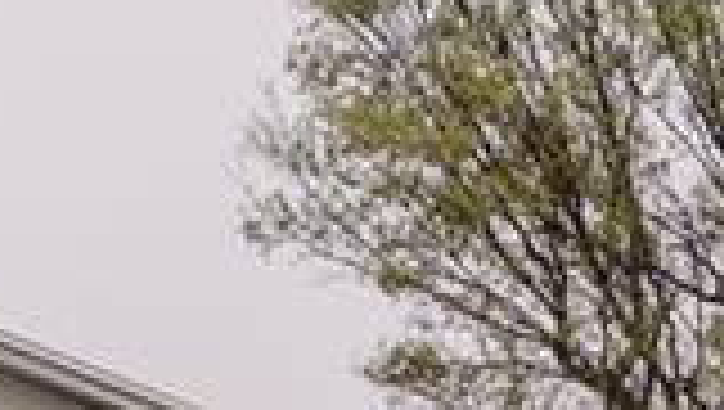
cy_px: 939
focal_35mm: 253
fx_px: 4863
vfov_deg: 4.7
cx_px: 148
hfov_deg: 8.5
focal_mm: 38
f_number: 2.8
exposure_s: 1/1250
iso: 100
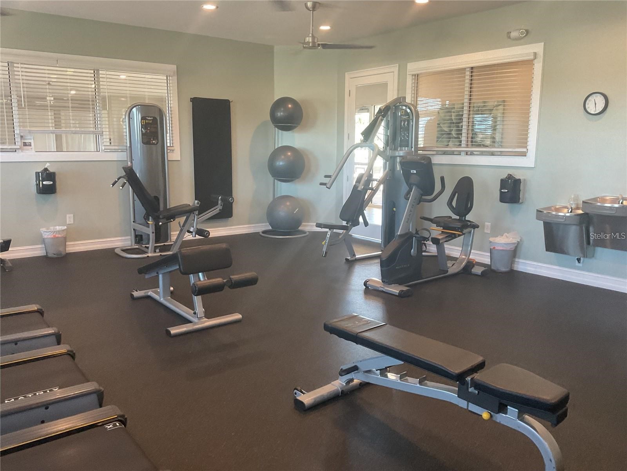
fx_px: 525
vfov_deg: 48.2
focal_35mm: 29
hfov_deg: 61.7
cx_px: 314
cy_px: 236
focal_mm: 3
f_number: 1.8
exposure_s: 1/60
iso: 160
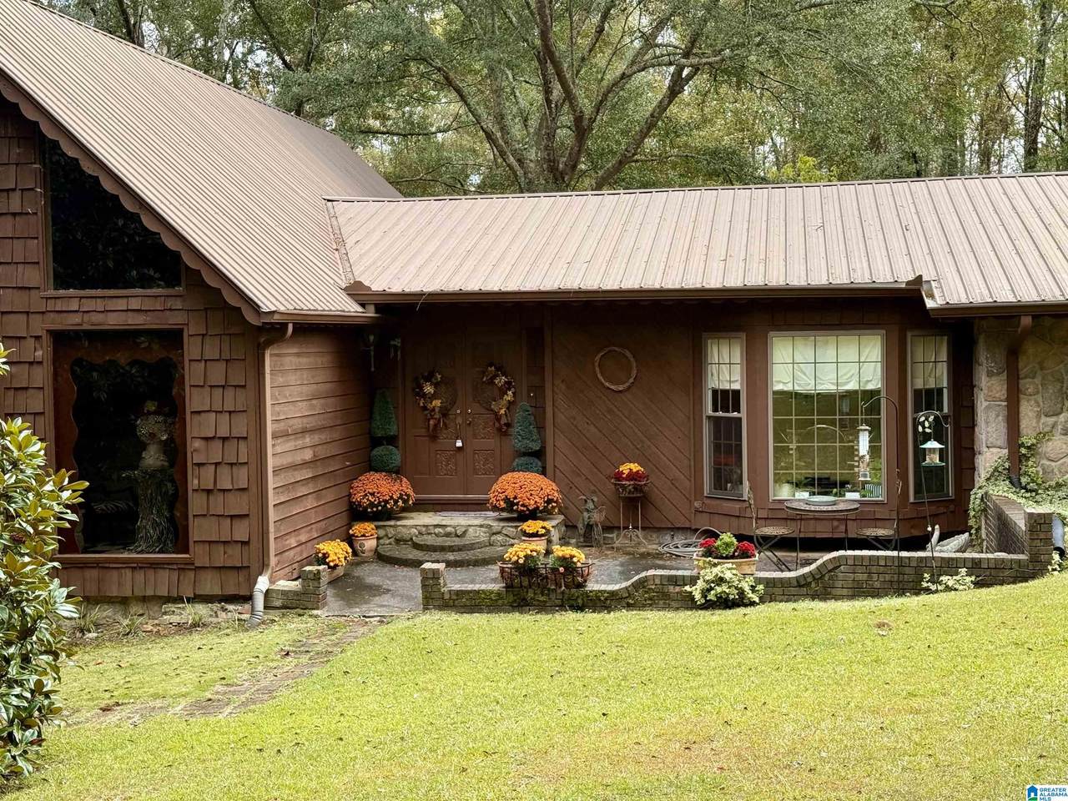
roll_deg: +1.1
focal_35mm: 48
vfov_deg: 30.3
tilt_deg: -1.8
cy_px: 400
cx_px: 534
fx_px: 1481
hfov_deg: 39.7
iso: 80
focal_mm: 6.76
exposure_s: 1/513
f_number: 1.78
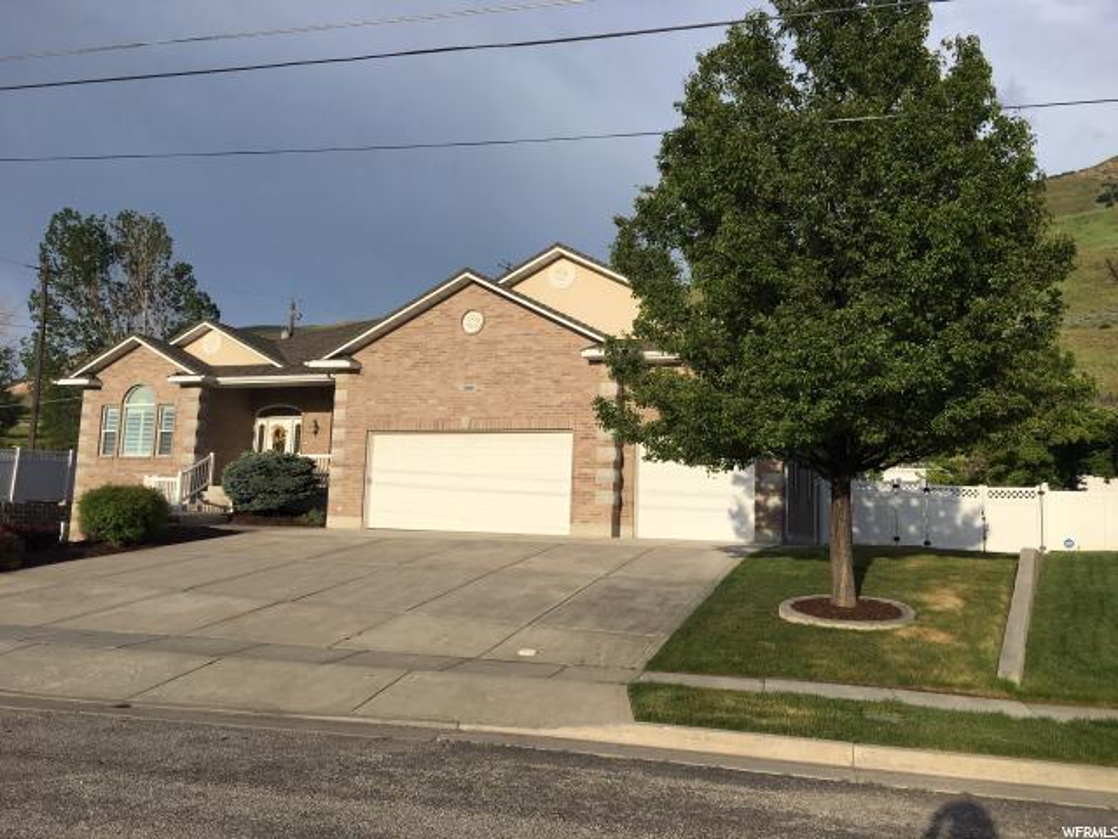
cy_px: 420
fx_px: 937
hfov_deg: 61.7
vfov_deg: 48.2
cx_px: 559
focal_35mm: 29
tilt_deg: +7.1
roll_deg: -2.8
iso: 25
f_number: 2.2
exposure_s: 1/1425
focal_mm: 4.15
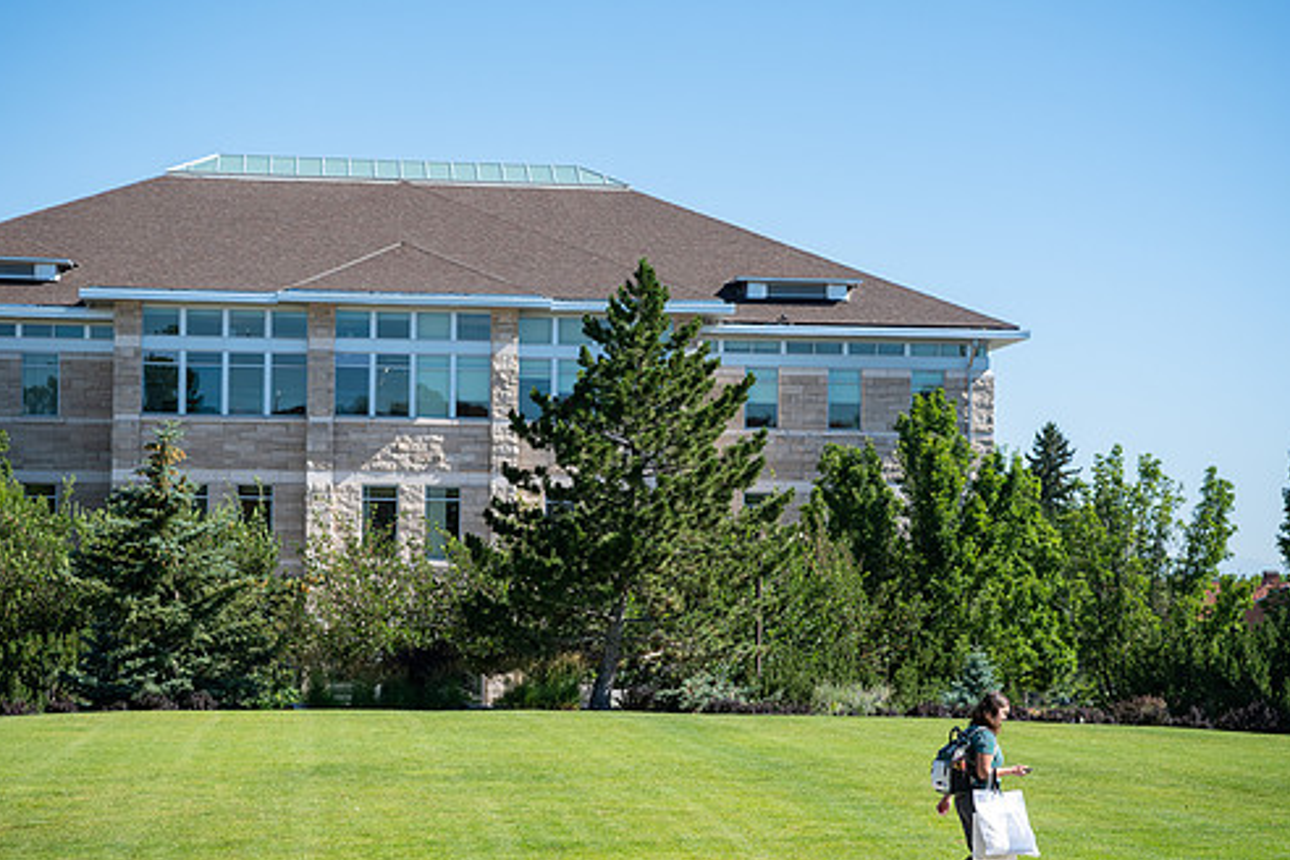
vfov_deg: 16.3
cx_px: 619
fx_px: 3010
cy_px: 452
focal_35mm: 84
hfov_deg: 24.2
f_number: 4
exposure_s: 1/1600
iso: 160
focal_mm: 70
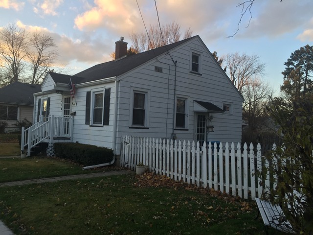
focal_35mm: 29
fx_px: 262
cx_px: 156
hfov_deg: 61.7
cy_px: 118
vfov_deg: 48.2
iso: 32
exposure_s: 1/153
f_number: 2.2
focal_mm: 4.15
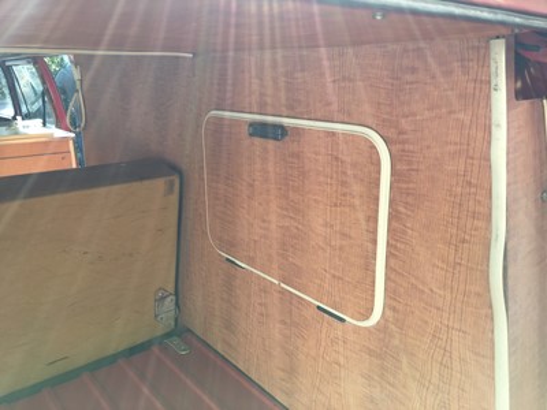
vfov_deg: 48.2
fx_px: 458
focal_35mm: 29
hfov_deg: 61.7
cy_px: 205
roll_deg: -2.5
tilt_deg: -14.3
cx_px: 274
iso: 25
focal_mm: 4.15
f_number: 2.2
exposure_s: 1/114
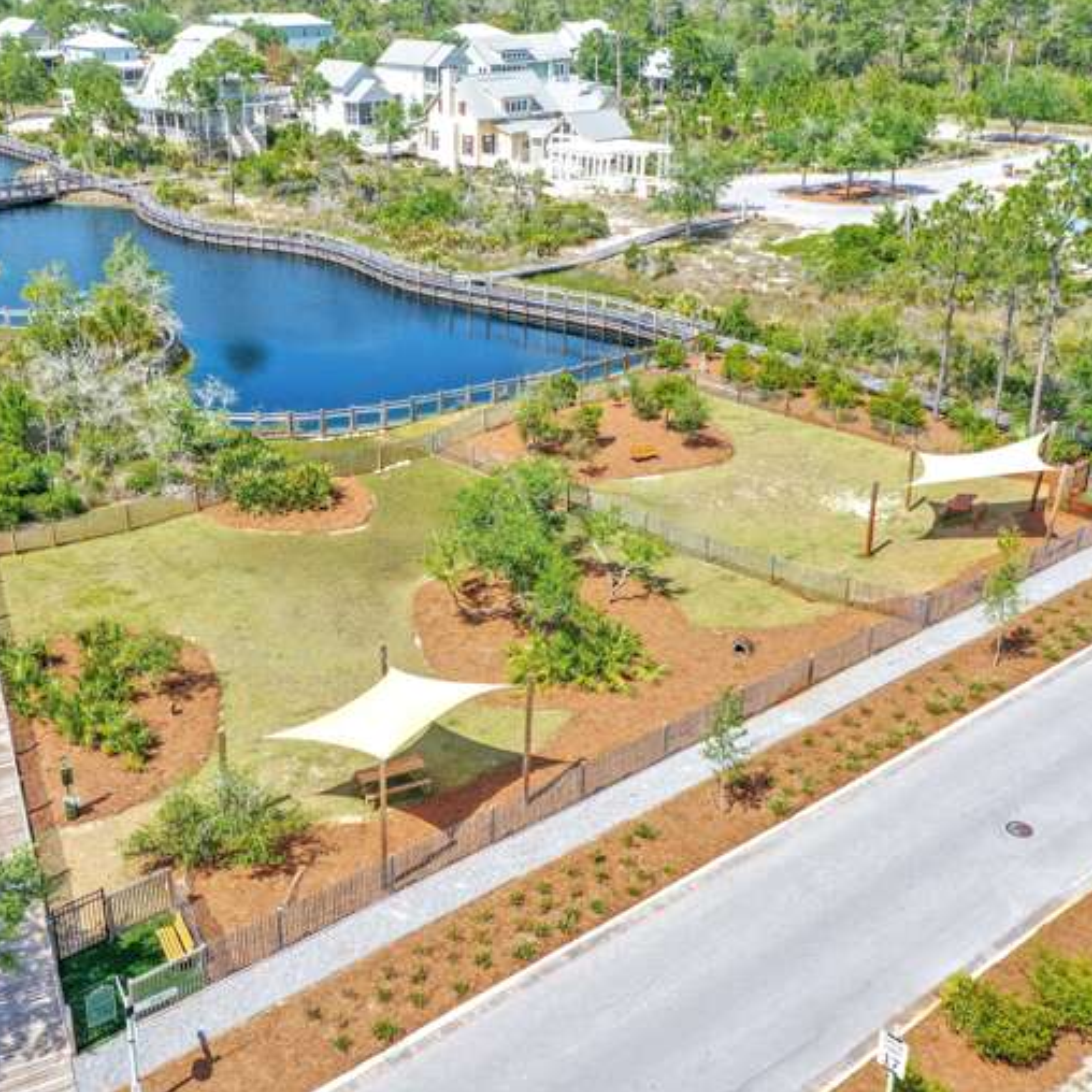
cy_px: 546
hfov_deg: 45.9
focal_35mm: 36
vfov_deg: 46.0
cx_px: 458
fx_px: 1285
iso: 100
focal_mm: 10.26
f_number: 5
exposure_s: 1/320
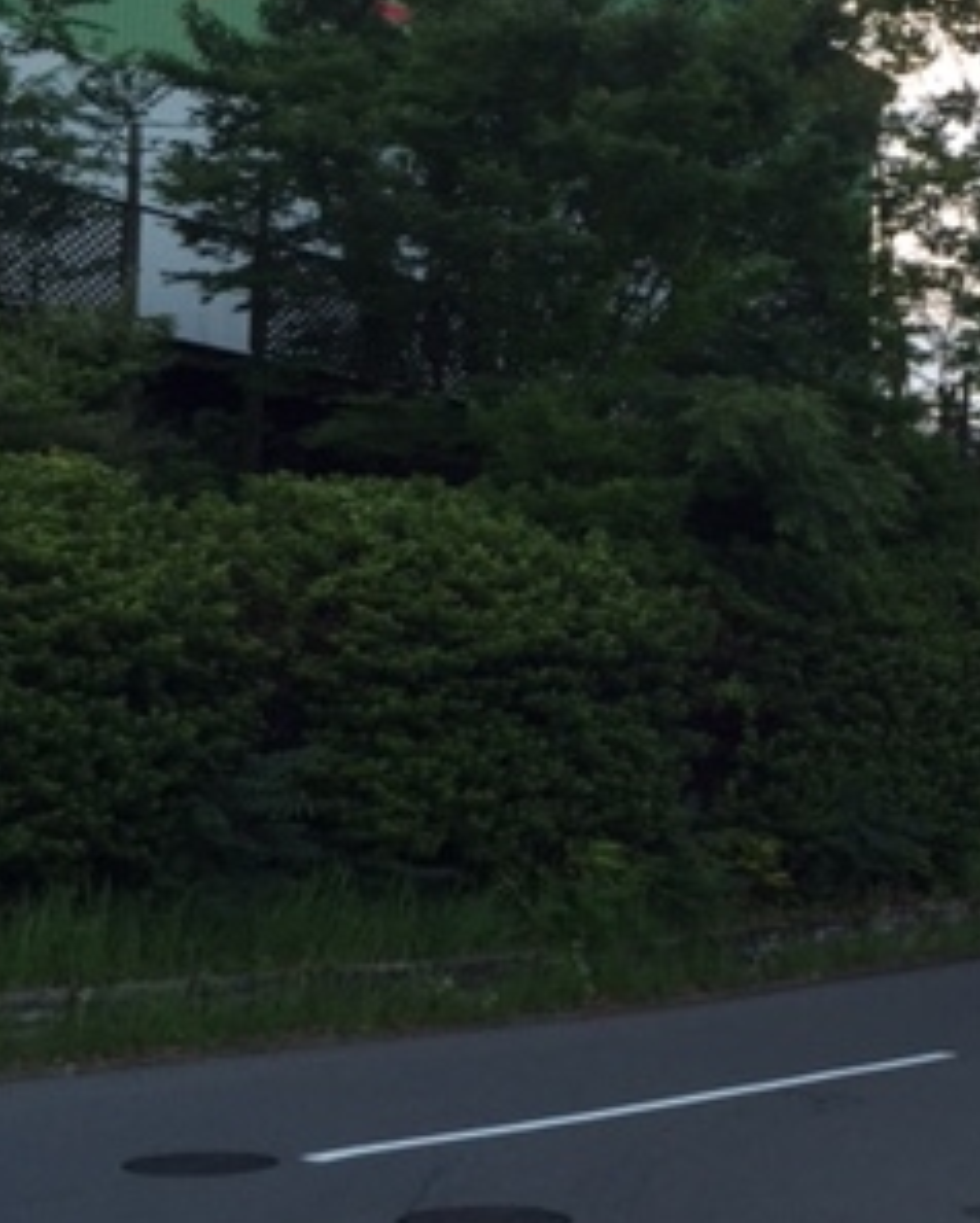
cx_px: 873
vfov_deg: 30.9
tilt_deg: +4.3
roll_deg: -1.7
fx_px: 2209
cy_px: 642
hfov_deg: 24.3
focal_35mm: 61
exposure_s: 1/120
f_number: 2.2
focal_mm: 4.15
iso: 50
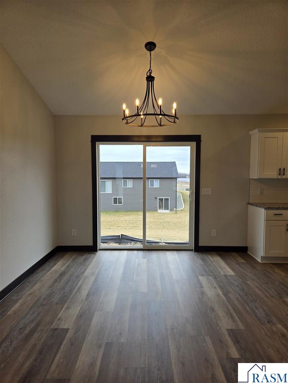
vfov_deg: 73.9
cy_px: 192
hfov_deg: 58.9
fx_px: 255
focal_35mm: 23
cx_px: 144
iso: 25
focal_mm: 5.4
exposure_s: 1/169
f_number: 1.8
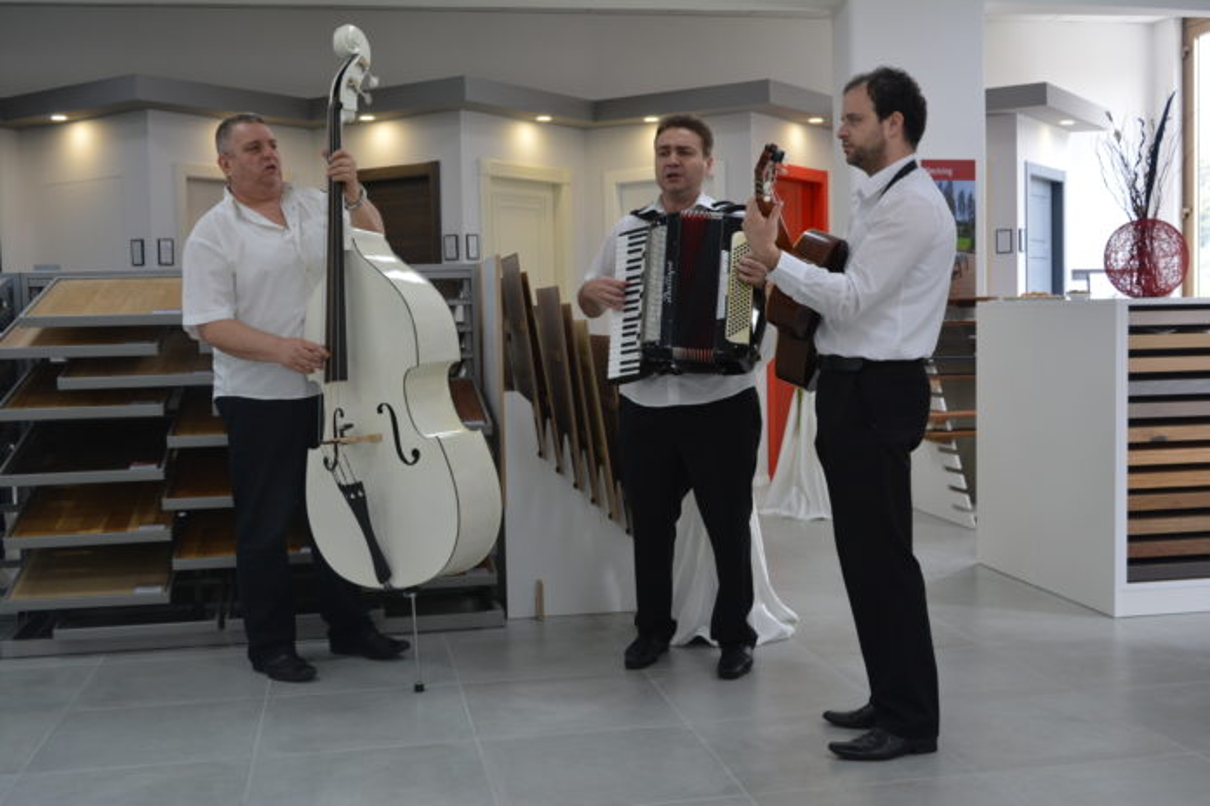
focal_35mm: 42
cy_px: 403
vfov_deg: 31.9
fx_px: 1412
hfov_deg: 46.4
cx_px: 605
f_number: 5.6
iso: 400
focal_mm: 28
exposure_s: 1/50
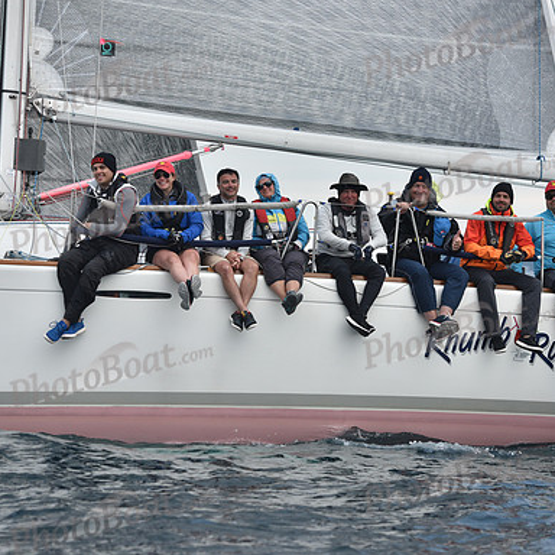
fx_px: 2703
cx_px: 289
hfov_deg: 11.7
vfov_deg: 11.7
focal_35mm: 149
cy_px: 277
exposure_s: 1/640
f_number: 3.5
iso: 500
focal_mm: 116
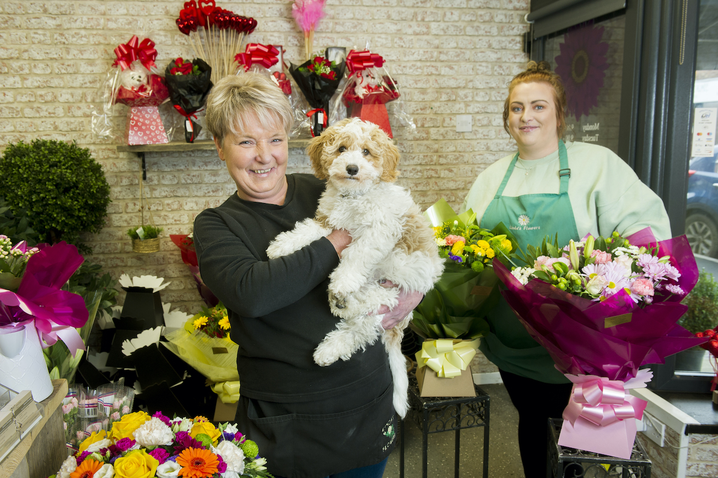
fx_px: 638
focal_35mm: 32
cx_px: 359
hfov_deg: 58.7
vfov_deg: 41.1
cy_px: 239
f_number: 7.1
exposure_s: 1/40
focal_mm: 32
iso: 640
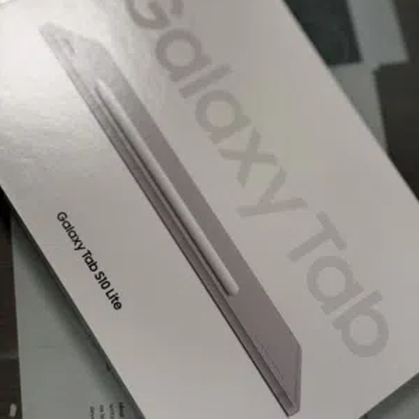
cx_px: 210
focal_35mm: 57
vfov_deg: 30.0
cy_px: 194
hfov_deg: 30.0
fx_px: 781
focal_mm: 6.76
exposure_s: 1/822
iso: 64
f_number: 1.78
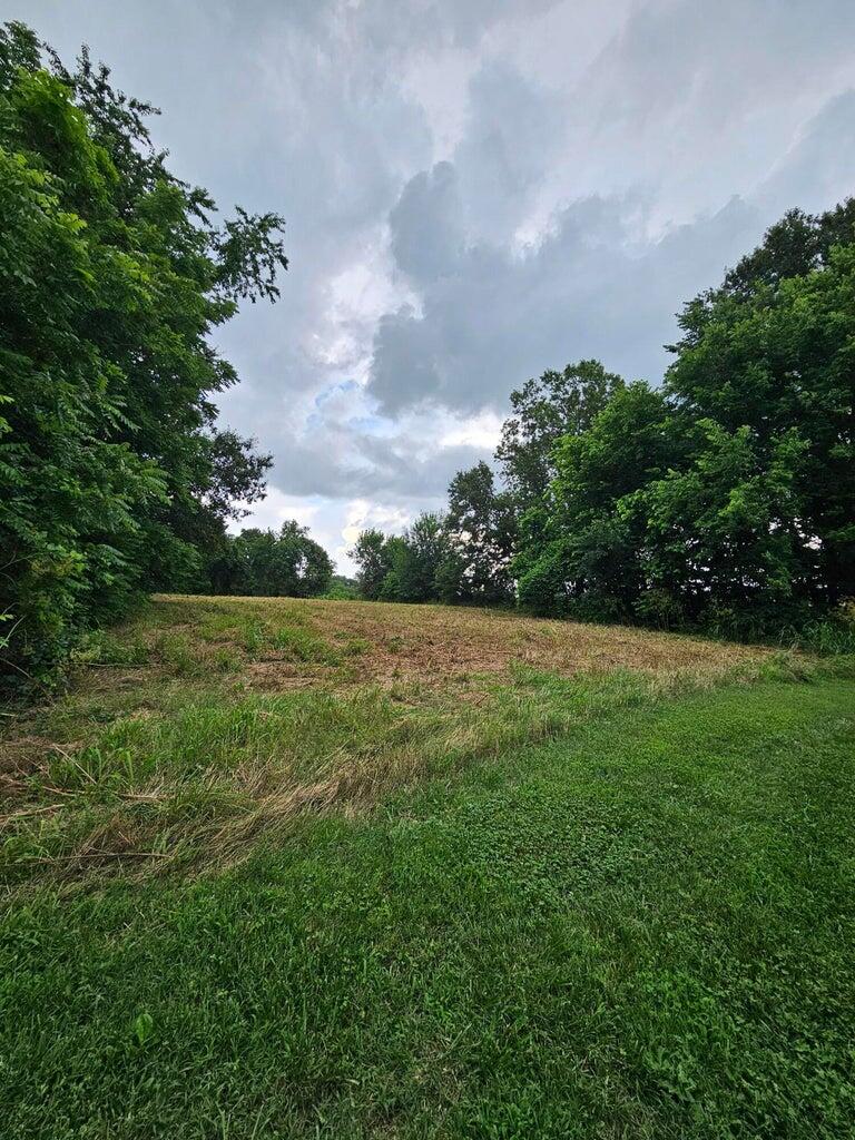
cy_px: 570
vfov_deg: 106.2
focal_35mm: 13
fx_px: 428
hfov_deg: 89.9
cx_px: 428
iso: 50
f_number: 2.2
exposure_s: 1/294
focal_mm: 2.2
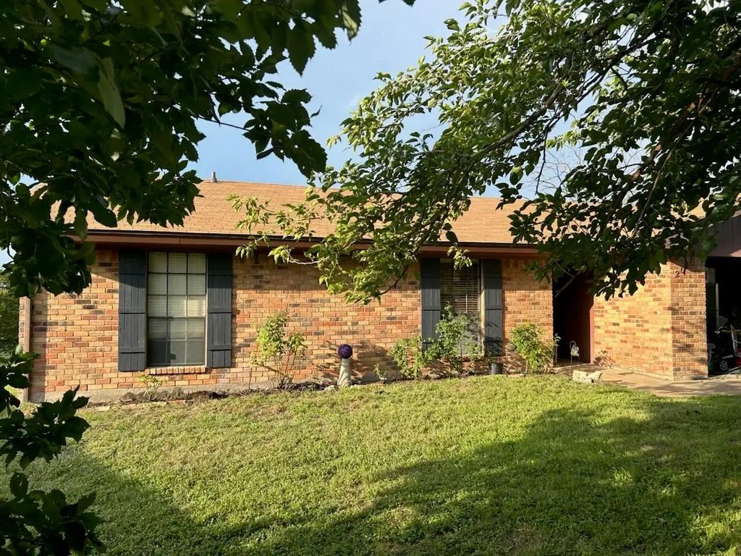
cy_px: 278
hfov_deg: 67.3
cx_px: 370
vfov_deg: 53.1
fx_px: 557
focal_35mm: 26
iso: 50
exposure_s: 1/1431
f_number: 1.5
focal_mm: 5.7
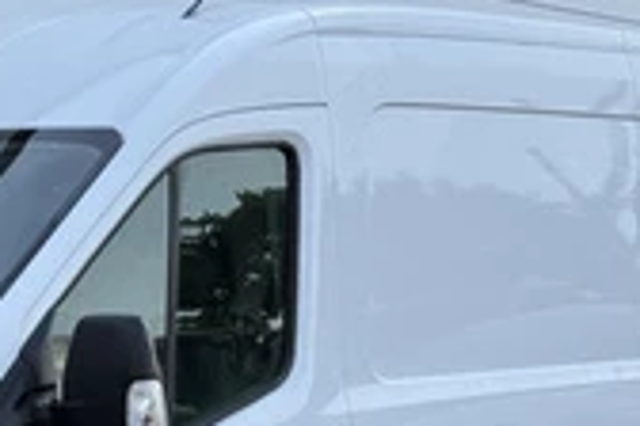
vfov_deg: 9.5
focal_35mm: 143
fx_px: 2542
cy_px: 472
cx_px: 69
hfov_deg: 14.2
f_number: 1.78
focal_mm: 6.76
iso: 64
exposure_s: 1/631
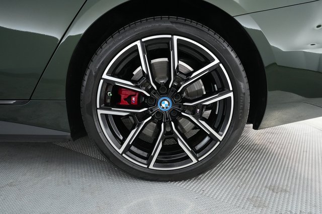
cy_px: 107
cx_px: 161
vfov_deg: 51.2
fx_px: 223
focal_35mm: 25
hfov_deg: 71.5
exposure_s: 1/125
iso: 6400
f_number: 4.5
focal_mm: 25
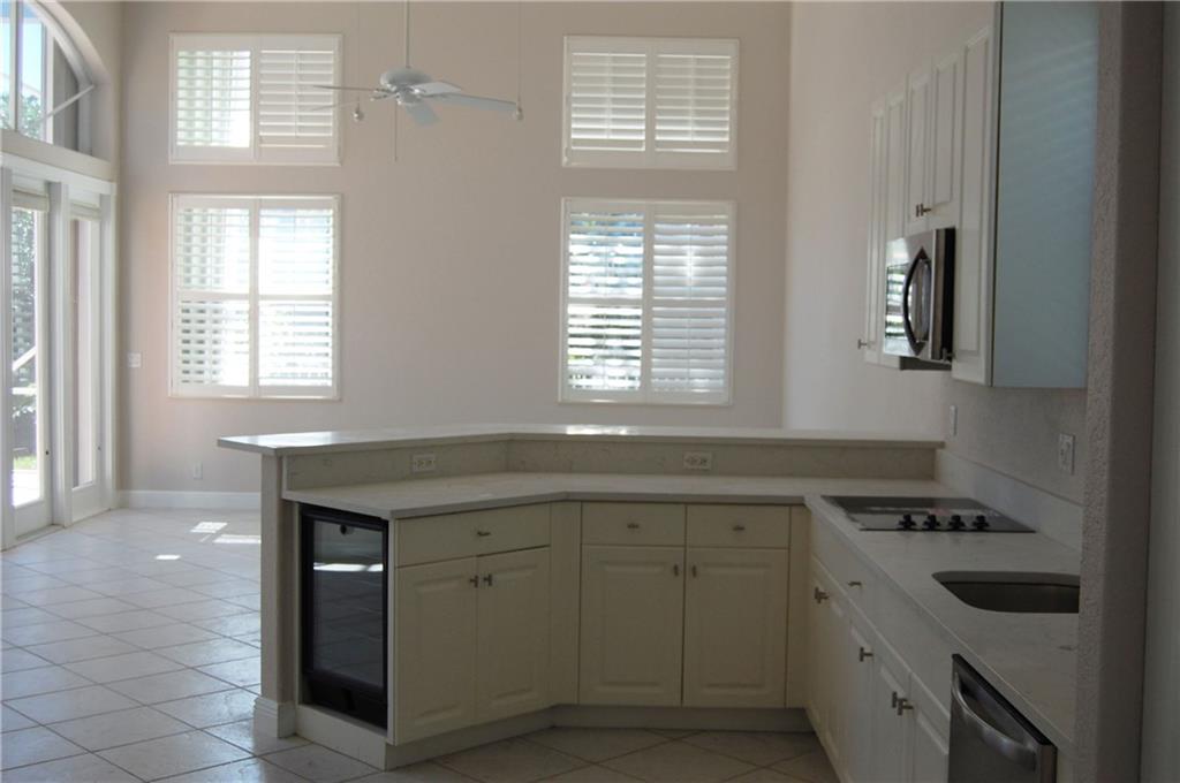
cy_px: 392
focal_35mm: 42
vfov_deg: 31.8
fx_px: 1375
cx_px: 590
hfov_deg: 46.5
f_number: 5.6
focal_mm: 28
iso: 200
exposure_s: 1/125
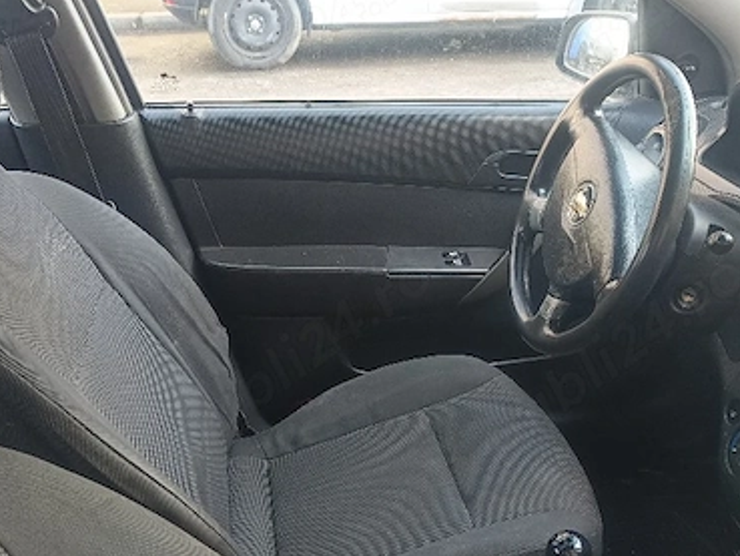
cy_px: 367
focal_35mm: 39
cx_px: 381
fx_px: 834
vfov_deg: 36.5
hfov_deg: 47.8
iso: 496
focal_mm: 5.31
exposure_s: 1/50
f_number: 1.7
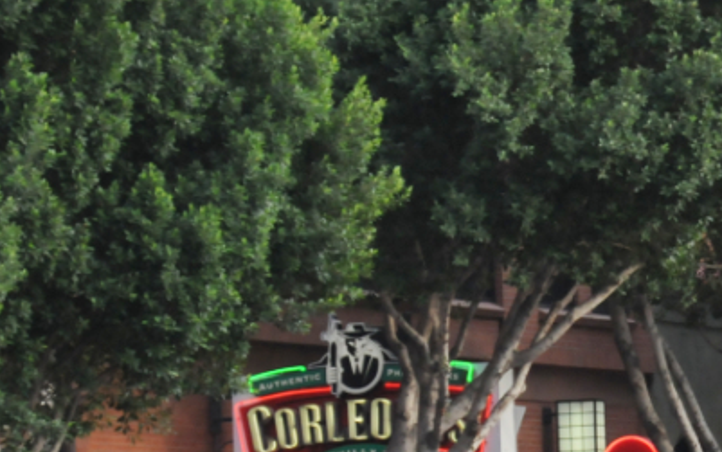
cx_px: 600
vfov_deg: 4.2
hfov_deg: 6.7
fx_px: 6142
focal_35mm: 312
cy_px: 493
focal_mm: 82
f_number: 7.1
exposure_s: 1/320
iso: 800
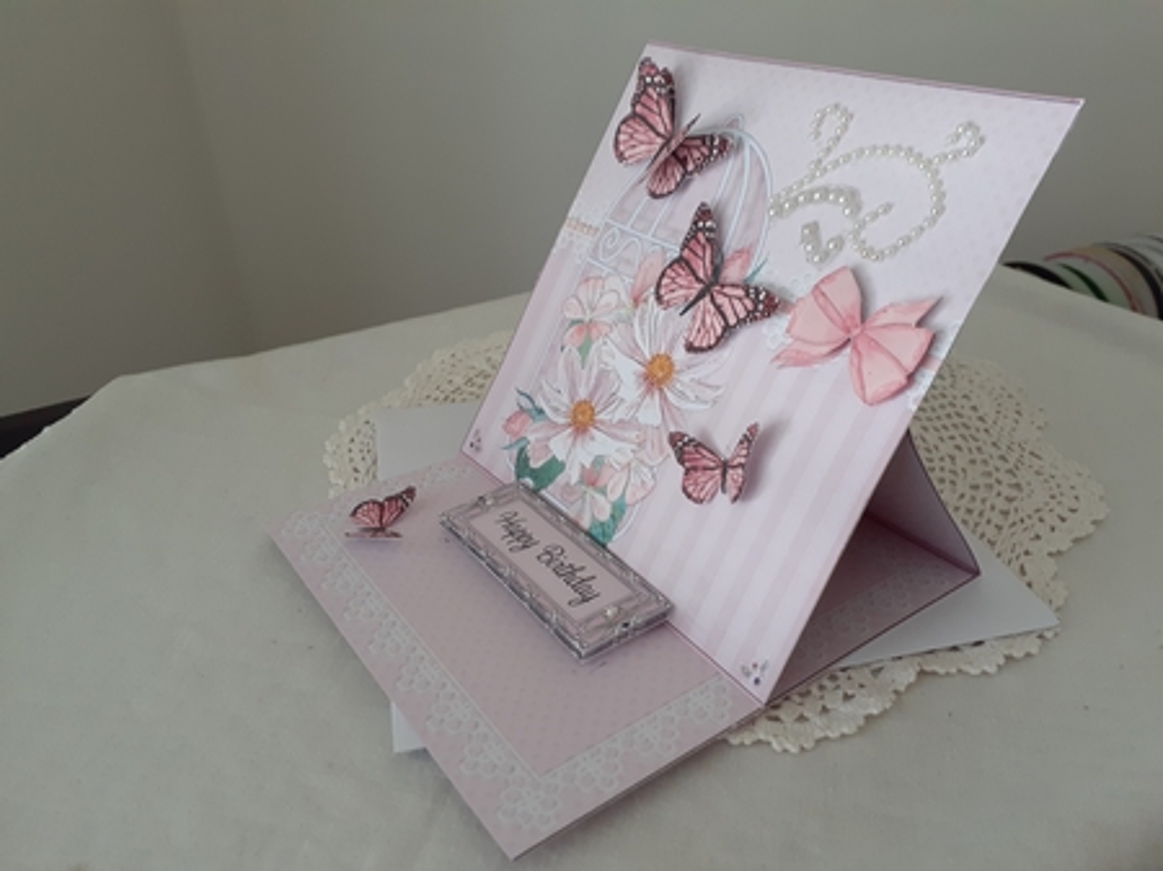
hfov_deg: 65.4
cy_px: 436
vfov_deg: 51.3
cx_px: 582
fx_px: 907
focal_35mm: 27
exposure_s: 1/50
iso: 100
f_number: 1.9
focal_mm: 3.6
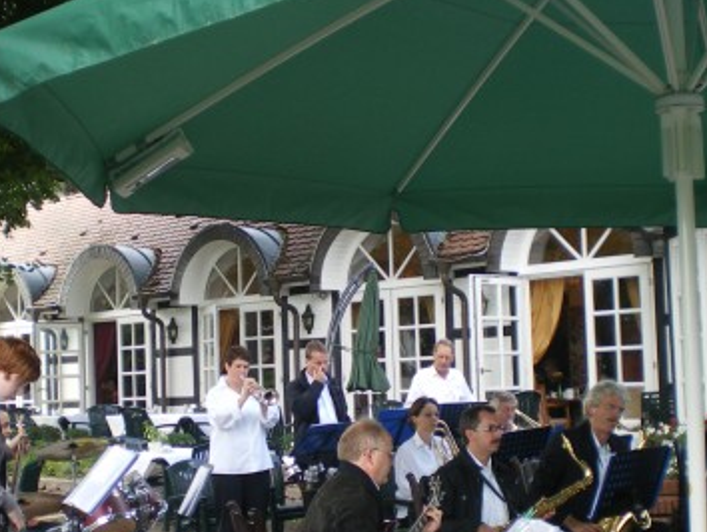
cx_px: 320
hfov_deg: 31.6
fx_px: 1247
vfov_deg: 24.0
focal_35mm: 61
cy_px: 310
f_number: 3.1
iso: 50
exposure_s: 1/100
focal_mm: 6.3
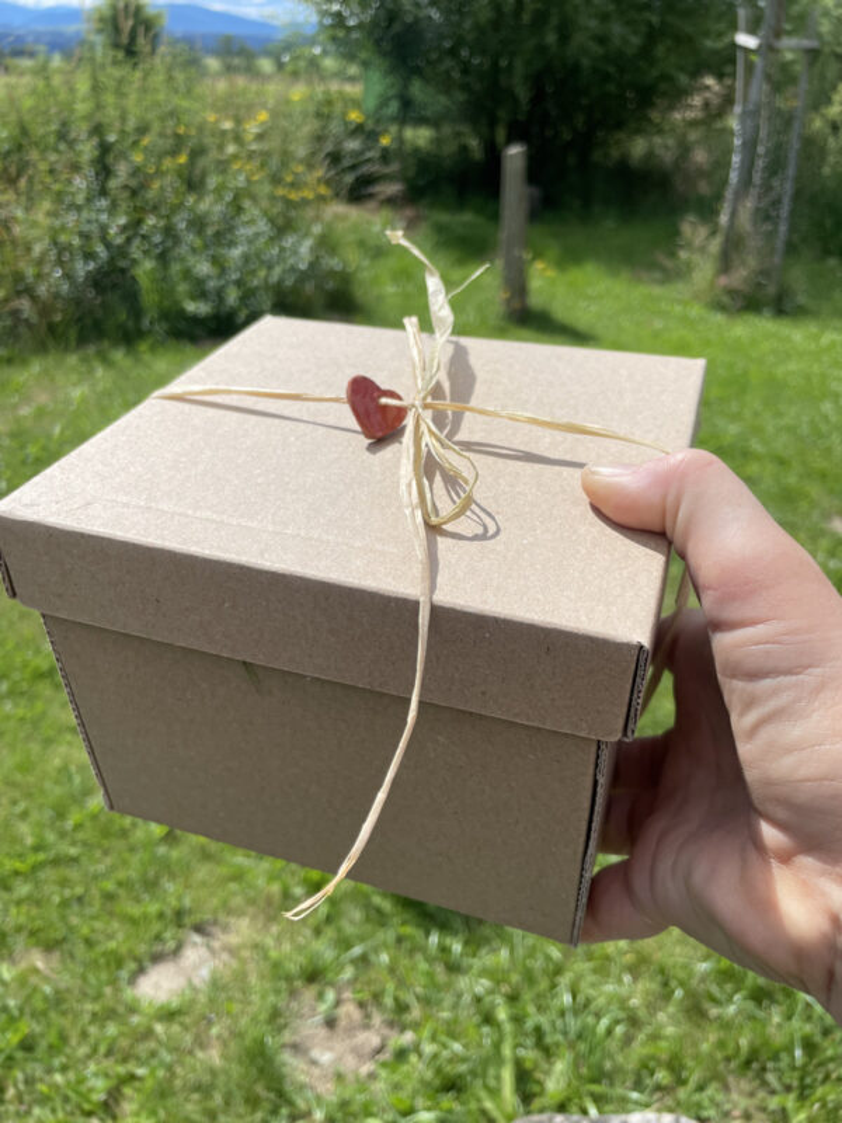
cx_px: 421
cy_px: 562
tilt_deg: -30.6
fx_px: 843
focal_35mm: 26
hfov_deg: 53.1
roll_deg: -0.3
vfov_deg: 67.3
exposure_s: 1/4000
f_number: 1.6
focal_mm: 4.2
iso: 32
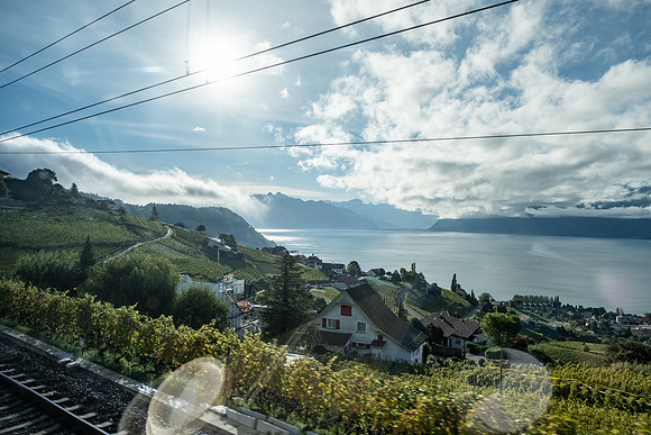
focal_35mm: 24
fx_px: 434
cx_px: 326
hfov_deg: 73.7
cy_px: 218
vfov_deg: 53.2
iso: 320
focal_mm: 16
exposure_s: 1/550
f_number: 5.6
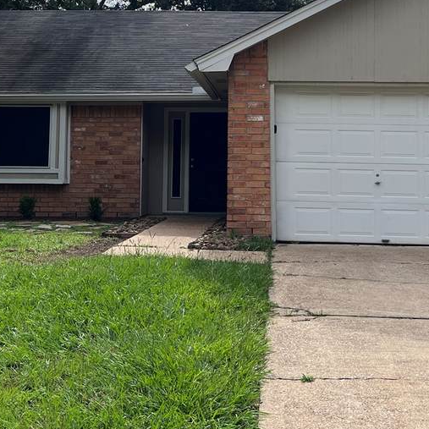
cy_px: 103
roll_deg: -0.3
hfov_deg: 29.5
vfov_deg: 29.1
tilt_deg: +5.4
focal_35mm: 58
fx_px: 813
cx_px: 232
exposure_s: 1/3623
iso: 50
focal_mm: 5.1
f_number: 1.6
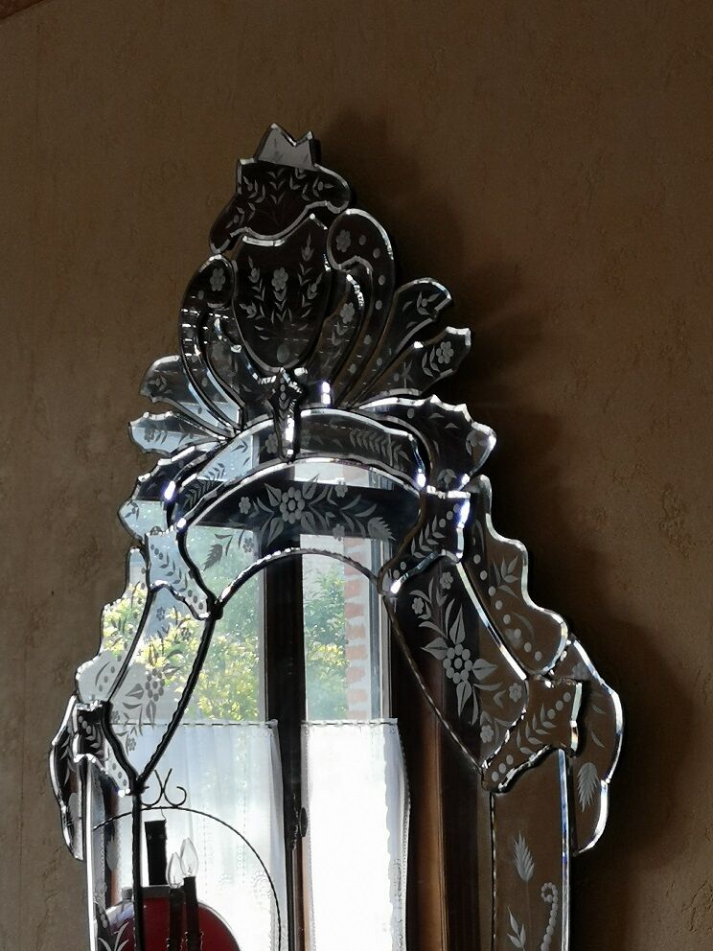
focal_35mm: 69
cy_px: 476
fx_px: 1895
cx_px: 356
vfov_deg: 28.2
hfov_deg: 21.3
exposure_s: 1/187
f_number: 1.8
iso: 50
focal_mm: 3.95
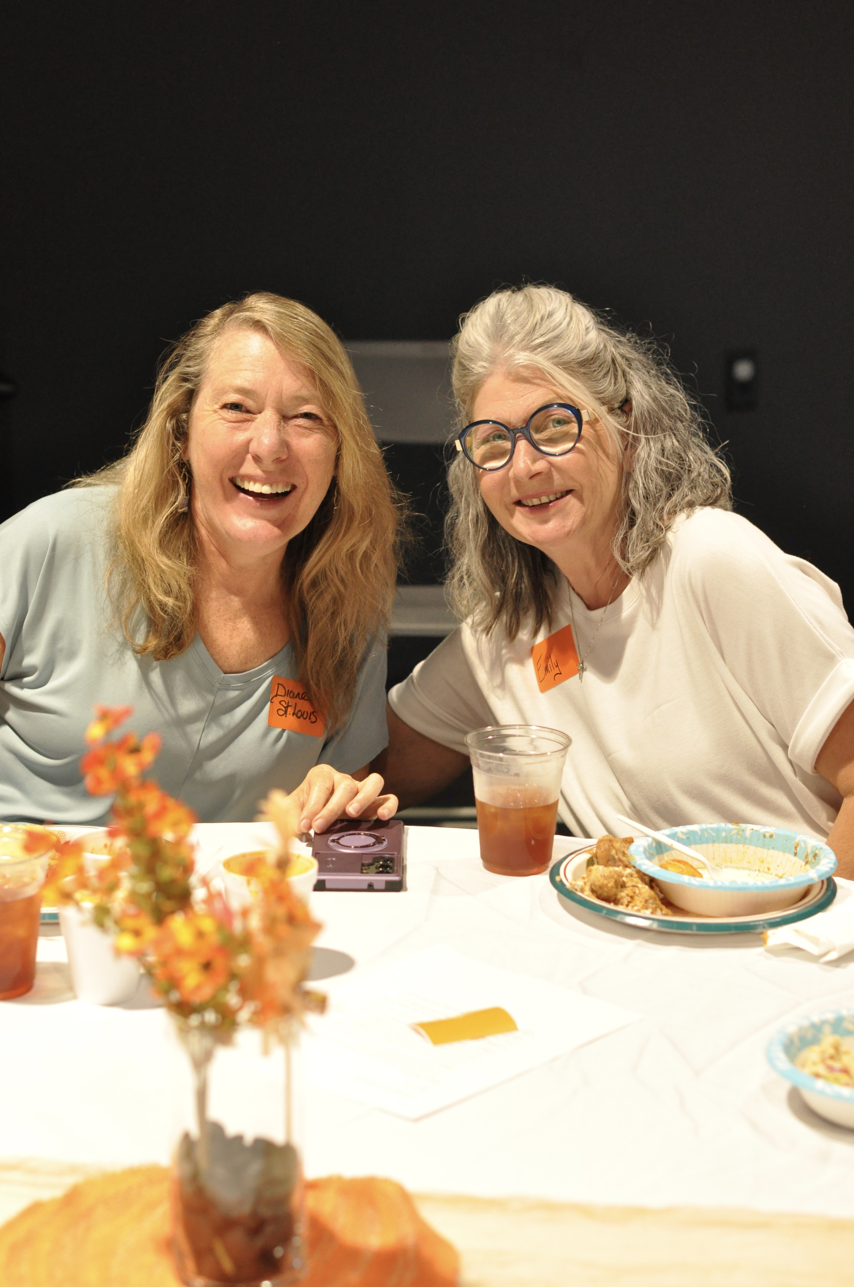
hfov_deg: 18.1
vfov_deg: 27.0
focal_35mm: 75
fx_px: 2676
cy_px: 644
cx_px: 427
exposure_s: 1/200
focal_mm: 50
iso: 1600
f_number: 3.2
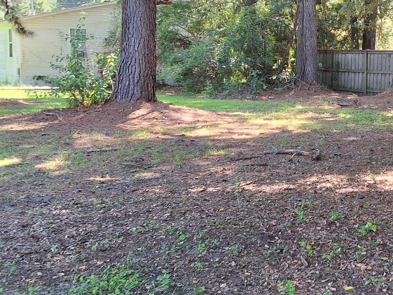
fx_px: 670
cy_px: 107
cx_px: 325
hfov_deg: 31.7
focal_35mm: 59
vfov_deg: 24.7
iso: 40
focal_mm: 2.91
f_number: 1.9
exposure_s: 1/120
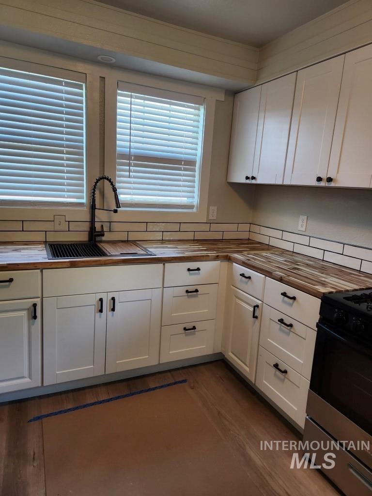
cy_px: 248
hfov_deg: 58.9
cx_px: 186
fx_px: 330
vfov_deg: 73.9
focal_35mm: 23
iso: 100
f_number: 1.8
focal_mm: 5.4
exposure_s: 1/120
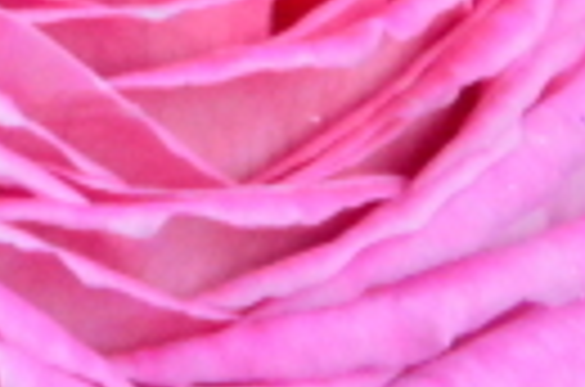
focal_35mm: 3558
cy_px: 164
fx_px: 57677
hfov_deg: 0.6
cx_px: 122
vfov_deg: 0.4
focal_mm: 300
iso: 4500
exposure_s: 1/250
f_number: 20
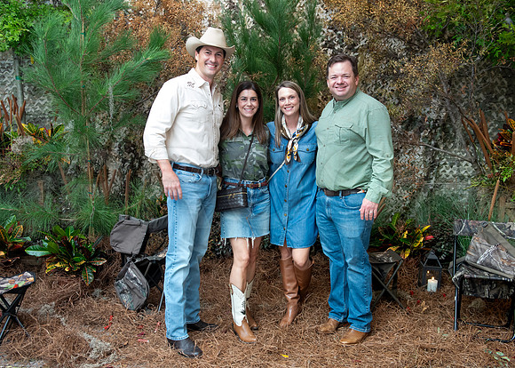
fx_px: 534
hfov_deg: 51.5
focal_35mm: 37
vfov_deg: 38.0
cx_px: 258
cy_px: 182
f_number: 5
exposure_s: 1/100
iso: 3200
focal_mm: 32
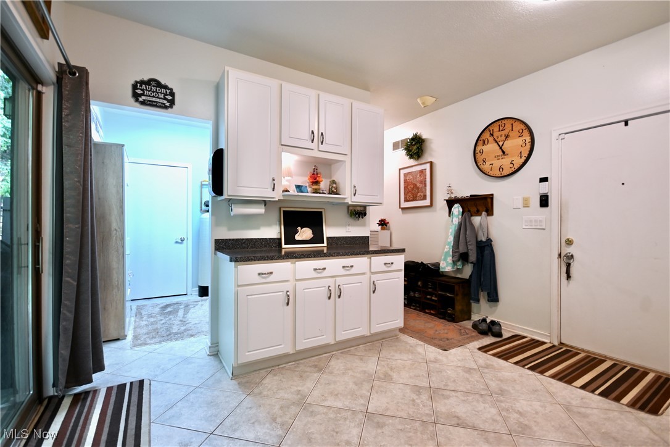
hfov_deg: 100.4
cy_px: 224
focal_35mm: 15
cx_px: 335
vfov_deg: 77.3
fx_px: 279
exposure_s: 1/10
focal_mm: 10
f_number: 4
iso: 125
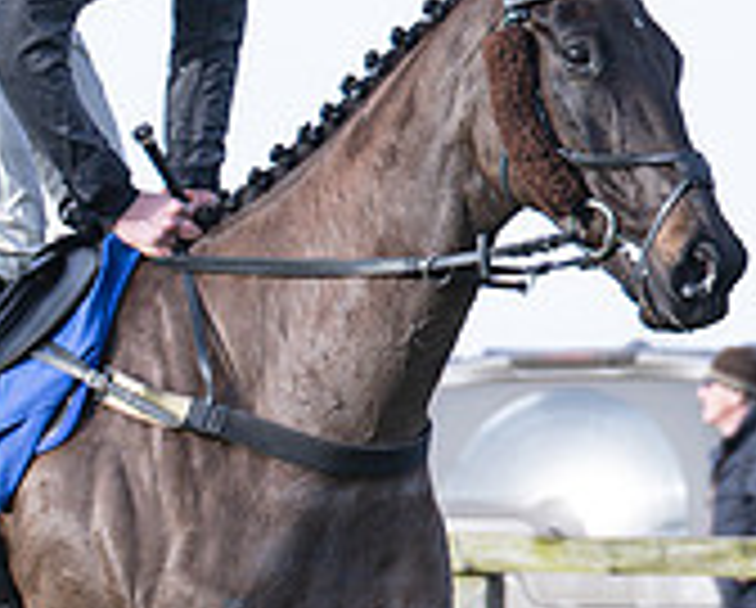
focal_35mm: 534
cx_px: 212
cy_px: 589
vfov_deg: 2.9
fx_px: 11969
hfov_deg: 3.6
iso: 125
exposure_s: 1/1000
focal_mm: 75
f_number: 2.8
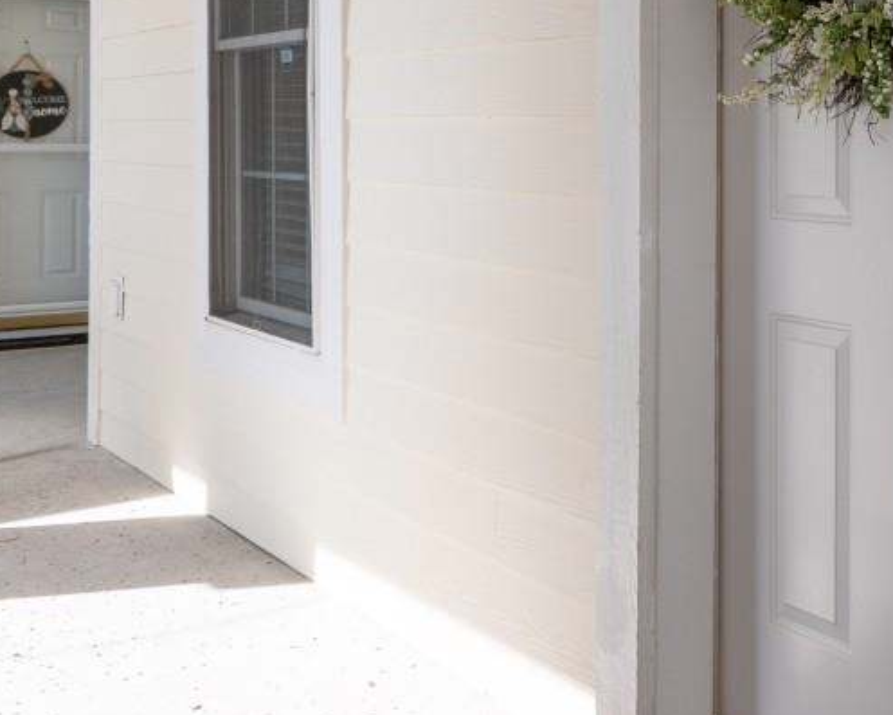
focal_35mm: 46
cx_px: 985
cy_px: 97
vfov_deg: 31.5
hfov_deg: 34.7
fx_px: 1216
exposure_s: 1/100
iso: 100
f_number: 5
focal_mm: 10
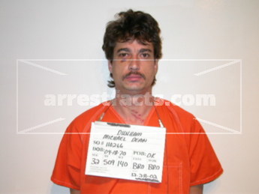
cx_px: 130
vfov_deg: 27.5
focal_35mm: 53
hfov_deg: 36.2
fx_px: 397
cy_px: 97
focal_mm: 11.1
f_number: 2.9
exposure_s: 1/60.3
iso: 100
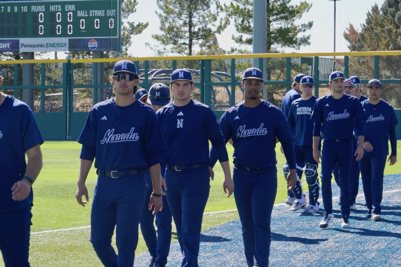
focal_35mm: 162
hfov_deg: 12.7
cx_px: 214
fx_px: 1804
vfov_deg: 8.5
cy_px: 136
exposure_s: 1/125
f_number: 22
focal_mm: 150
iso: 800
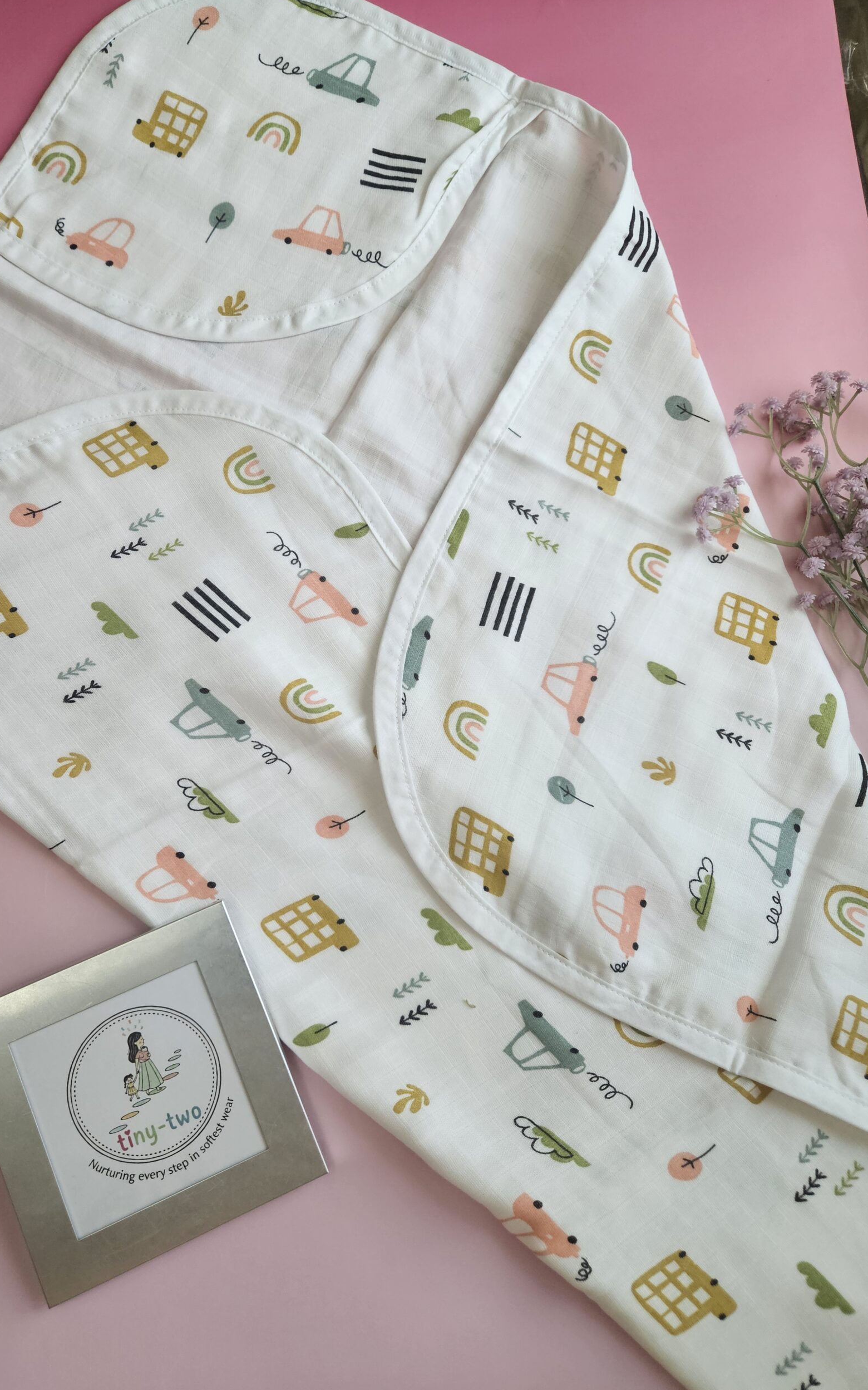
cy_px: 690
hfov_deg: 49.0
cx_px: 359
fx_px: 947
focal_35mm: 25
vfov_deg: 72.6
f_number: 1.8
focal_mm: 5.4
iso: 200
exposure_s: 1/180
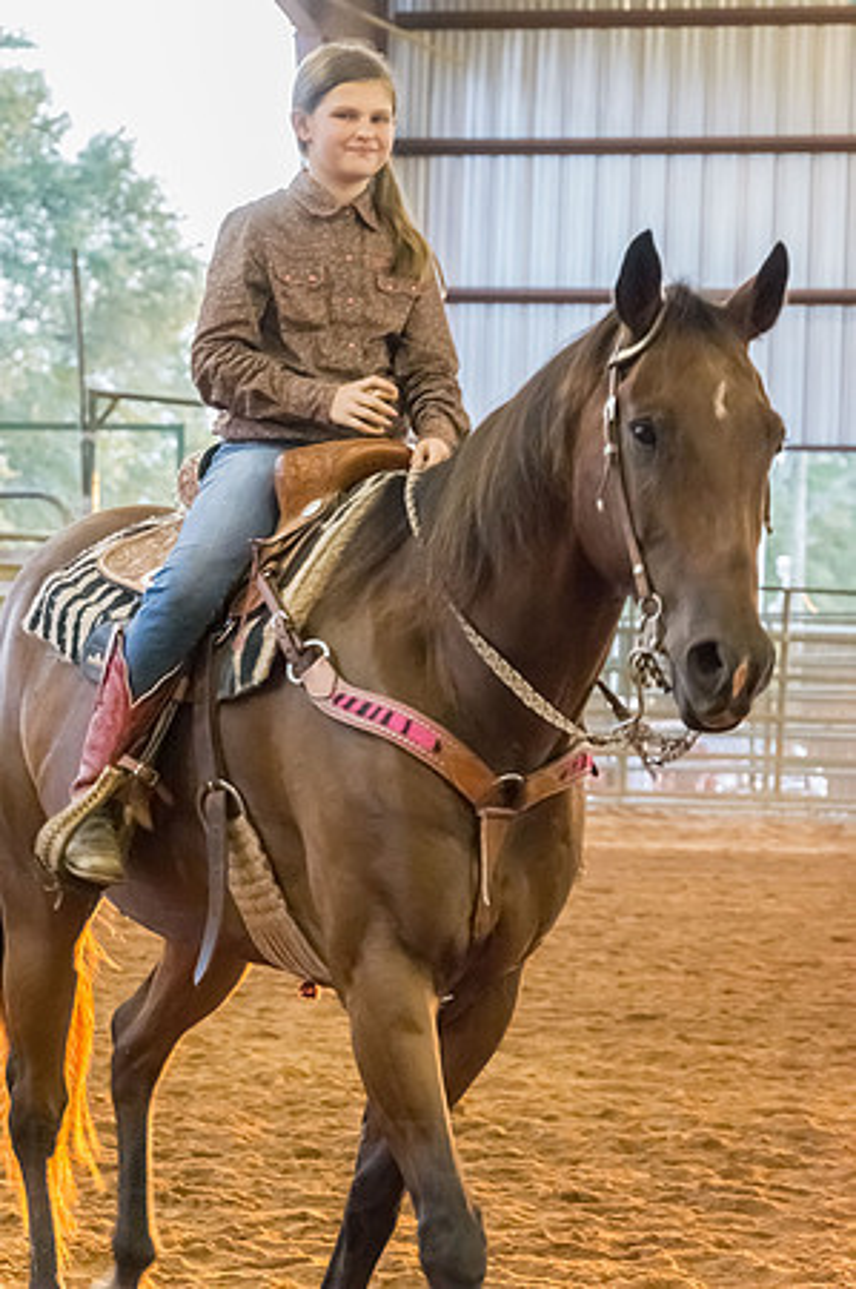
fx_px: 4558
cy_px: 644
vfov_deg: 16.1
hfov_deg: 10.7
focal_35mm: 128
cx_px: 428
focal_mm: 85
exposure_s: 1/80
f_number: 6.3
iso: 6400
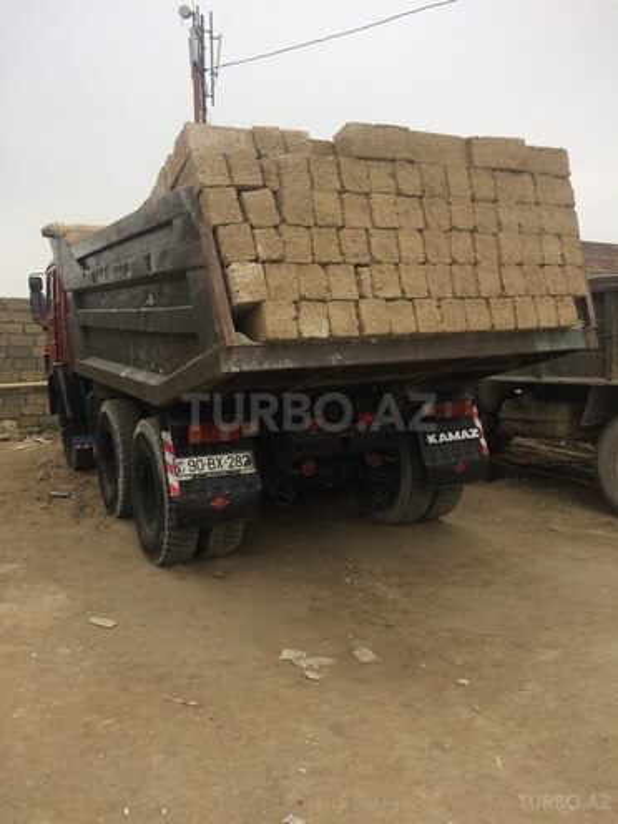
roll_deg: -0.3
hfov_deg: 48.2
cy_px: 412
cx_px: 309
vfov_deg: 61.7
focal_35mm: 29
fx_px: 690
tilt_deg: -5.7
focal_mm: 4.15
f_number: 2.2
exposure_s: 1/108
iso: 32
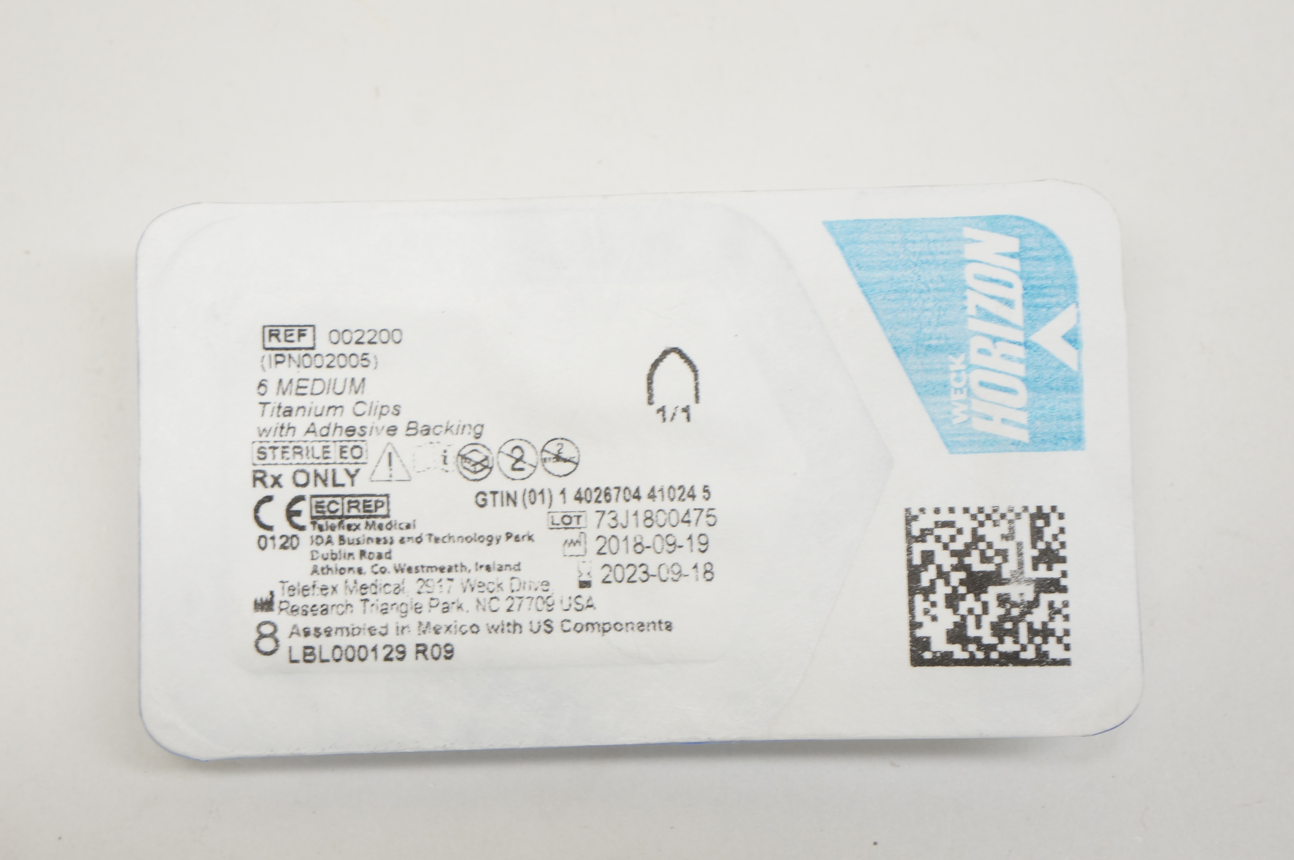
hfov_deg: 31.9
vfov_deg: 21.5
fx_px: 2262
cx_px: 647
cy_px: 430
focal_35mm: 63
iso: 400
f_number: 9
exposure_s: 1/40
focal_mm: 42
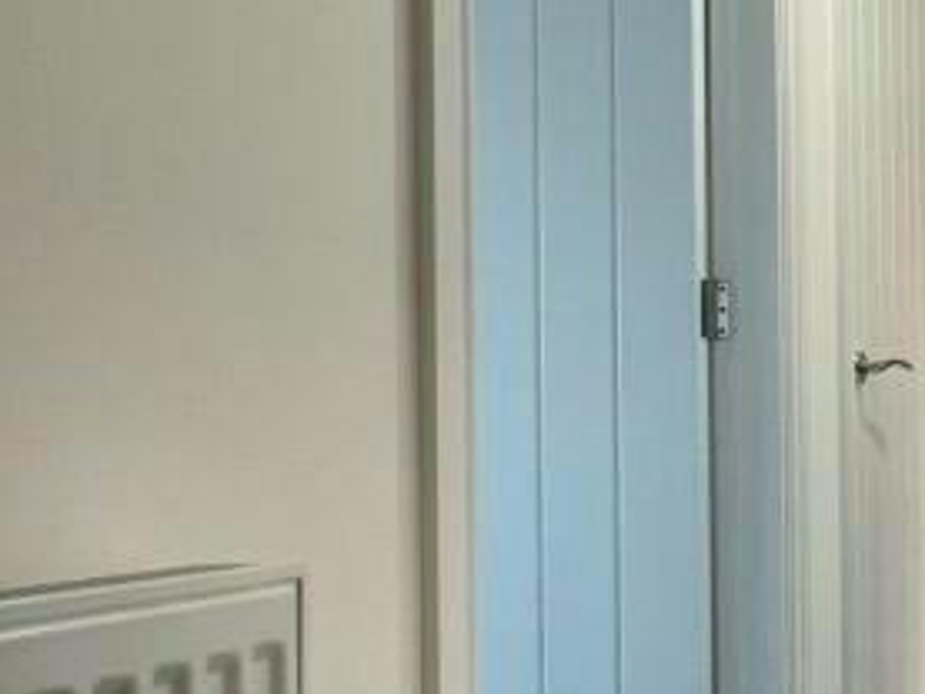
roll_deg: +1.3
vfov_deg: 30.2
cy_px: 417
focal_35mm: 48
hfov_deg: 31.6
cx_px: 1169
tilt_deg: +0.6
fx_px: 1283
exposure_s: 1/99
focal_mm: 1.57
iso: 160
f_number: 1.8
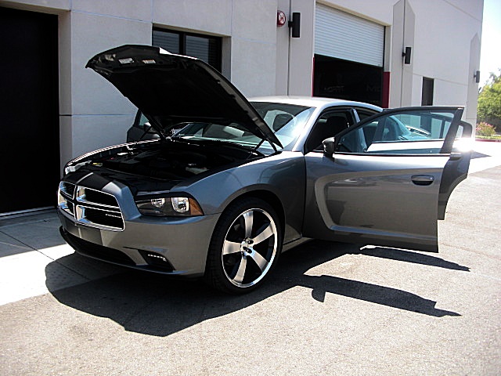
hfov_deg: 51.4
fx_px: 521
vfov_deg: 39.7
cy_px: 188
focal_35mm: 36
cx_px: 250
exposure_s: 1/320
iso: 50
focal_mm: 6.3
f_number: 2.8
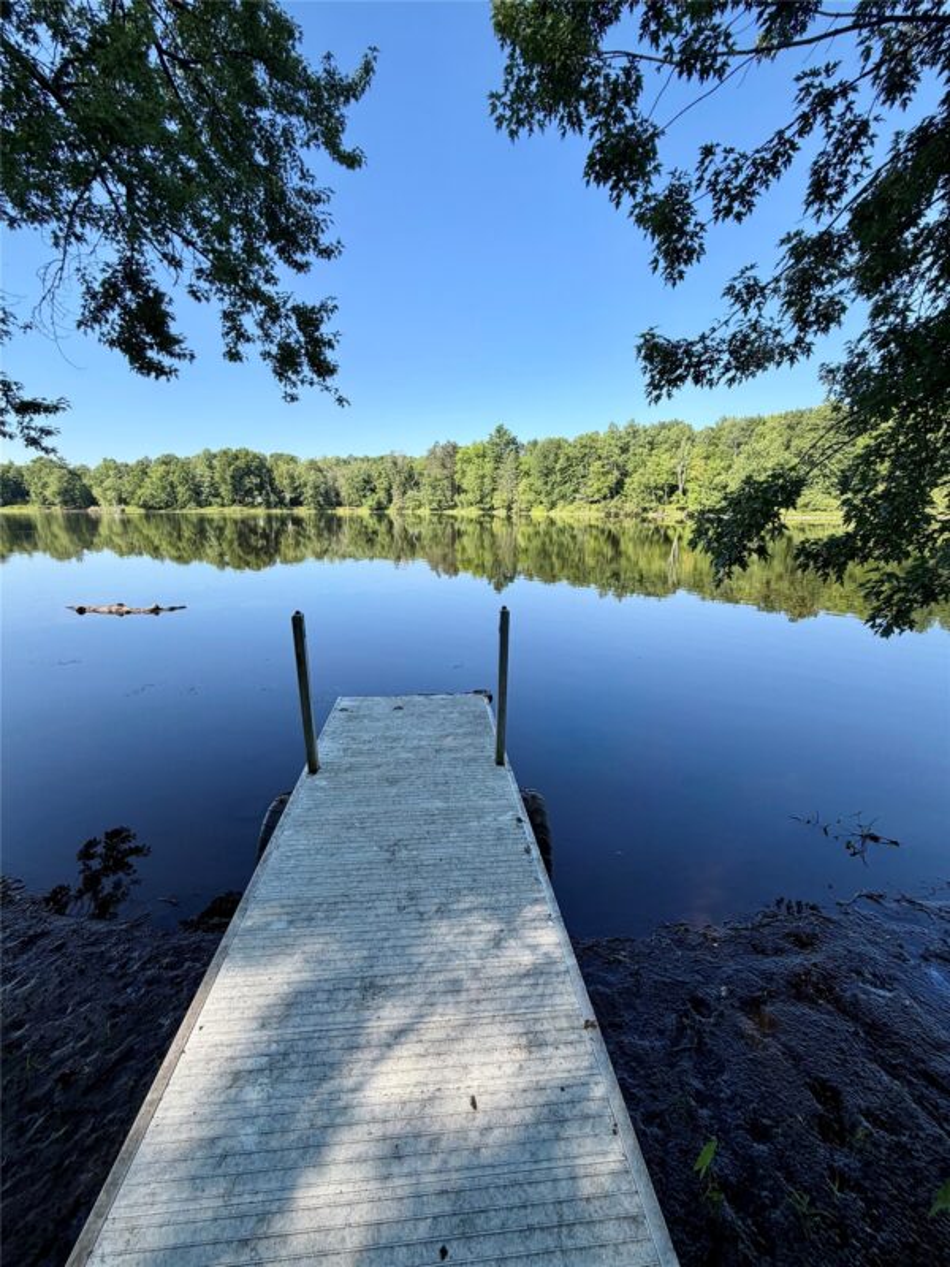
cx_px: 475
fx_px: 512
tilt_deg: -13.8
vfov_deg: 102.1
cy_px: 634
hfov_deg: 85.7
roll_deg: +0.7
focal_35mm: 14
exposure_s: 1/559
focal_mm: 2.22
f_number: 2.2
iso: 40
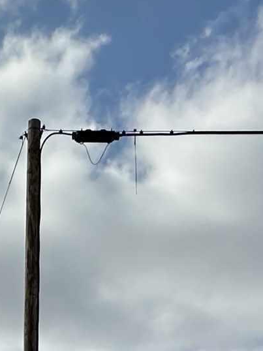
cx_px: 7
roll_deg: -0.2
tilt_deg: -0.5
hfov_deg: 18.0
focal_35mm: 80
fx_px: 811
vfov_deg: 18.8
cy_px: 633
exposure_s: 1/5291
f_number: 2.2
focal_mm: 2.22
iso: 50
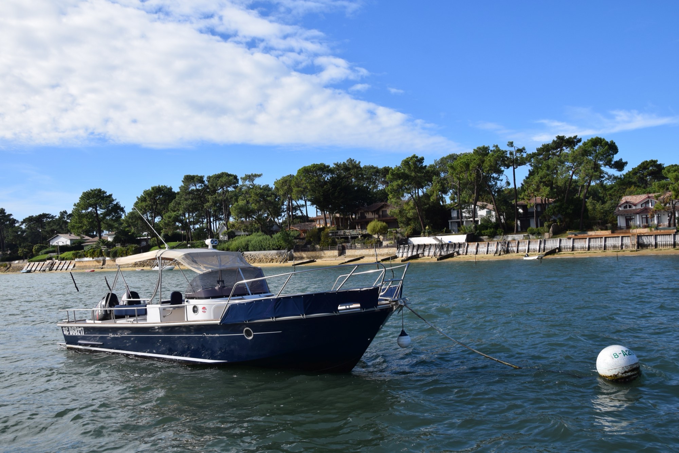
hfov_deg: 57.2
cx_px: 340
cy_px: 226
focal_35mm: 33
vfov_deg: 40.0
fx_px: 622
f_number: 10
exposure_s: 1/400
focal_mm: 22
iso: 200
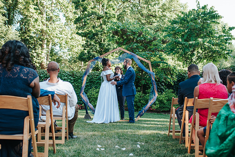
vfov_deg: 28.0
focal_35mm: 48
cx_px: 119
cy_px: 81
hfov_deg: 41.0
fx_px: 314
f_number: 3.2
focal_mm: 35
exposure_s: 1/500
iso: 250
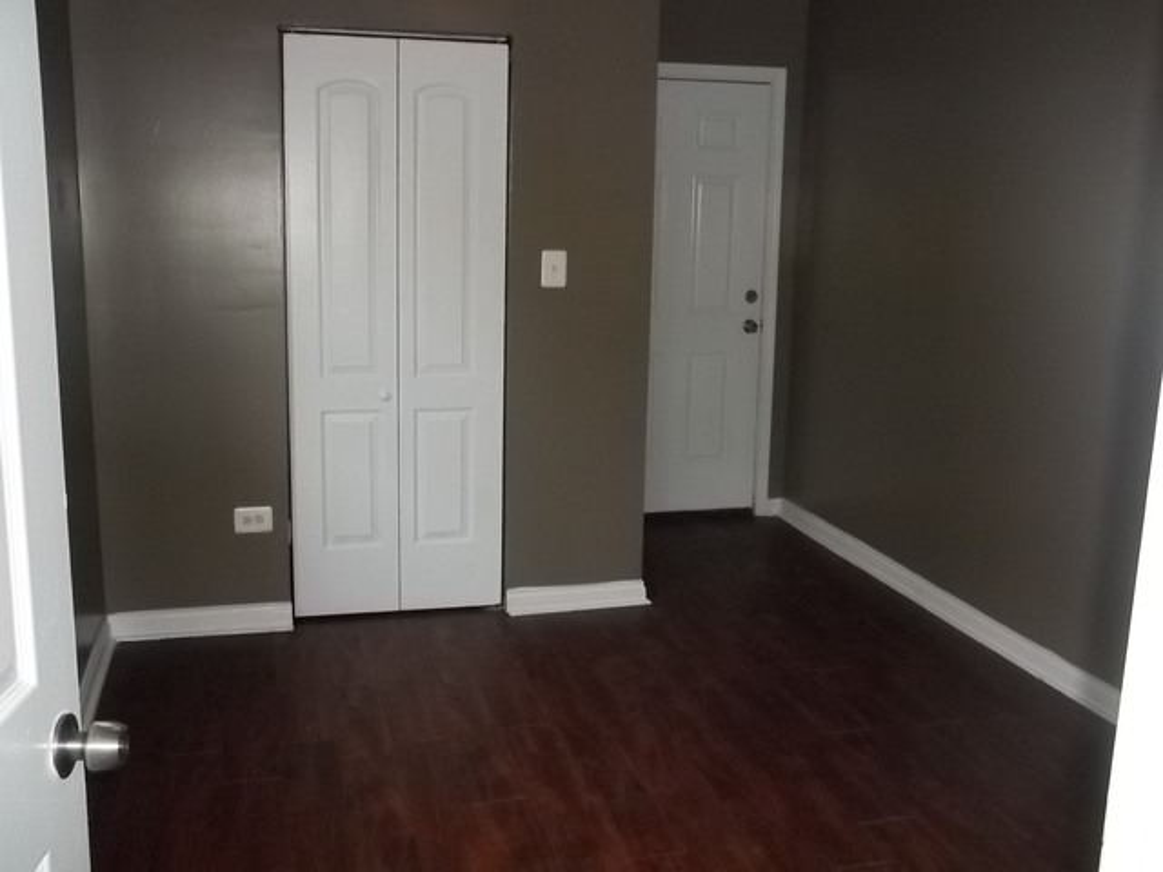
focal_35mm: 33
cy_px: 436
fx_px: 1109
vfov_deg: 42.9
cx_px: 582
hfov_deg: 55.4
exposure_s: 1/30
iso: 320
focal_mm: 5.9
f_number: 3.3
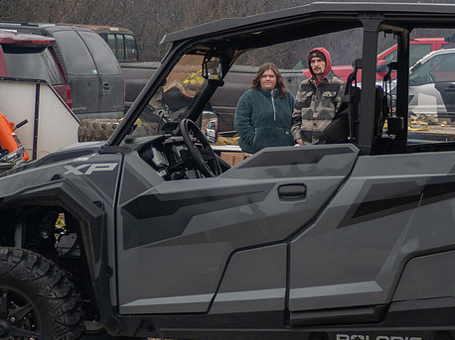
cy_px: 89
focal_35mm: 127
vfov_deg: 11.6
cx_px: 309
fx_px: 1668
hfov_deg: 15.5
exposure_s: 1/1250
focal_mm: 40
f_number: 4
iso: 640
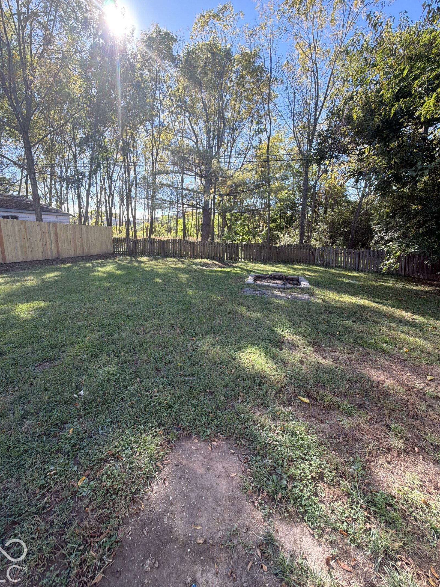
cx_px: 206
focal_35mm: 15
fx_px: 254
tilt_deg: -9.3
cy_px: 273
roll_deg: -3.3
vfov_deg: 98.0
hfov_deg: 81.7
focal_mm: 2.22
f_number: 2.2
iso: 80
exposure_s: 1/121
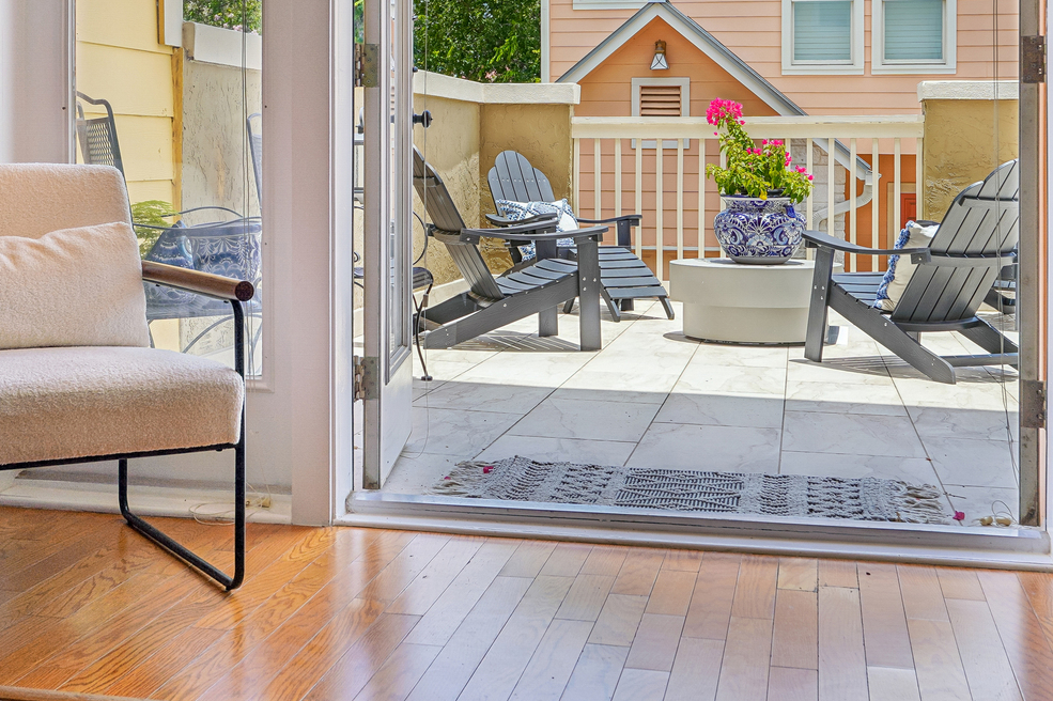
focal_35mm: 52
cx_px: 445
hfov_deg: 38.2
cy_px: 147
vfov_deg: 25.6
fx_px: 1515
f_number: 8
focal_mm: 31.5
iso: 100
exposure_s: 1/250
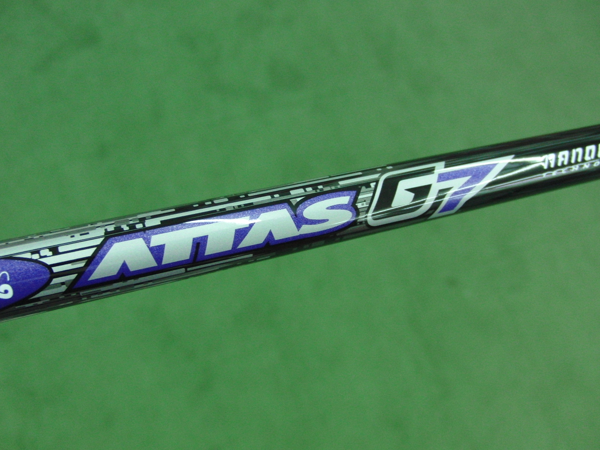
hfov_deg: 50.1
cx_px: 300
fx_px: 641
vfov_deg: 38.7
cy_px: 225
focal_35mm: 37
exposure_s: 1/40
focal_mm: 6.42
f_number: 3.6
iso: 400
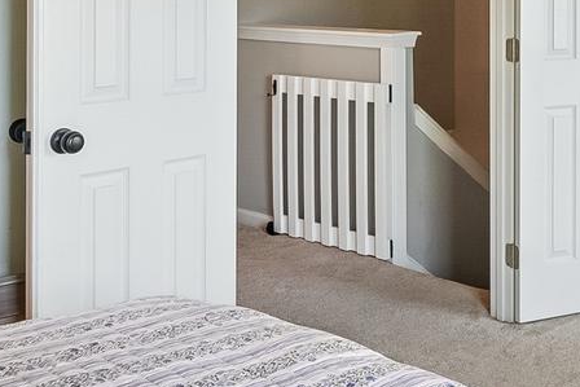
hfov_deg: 29.6
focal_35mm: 64
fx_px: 1031
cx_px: 564
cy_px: -39
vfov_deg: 20.3
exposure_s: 1/30
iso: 400
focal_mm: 14
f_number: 8
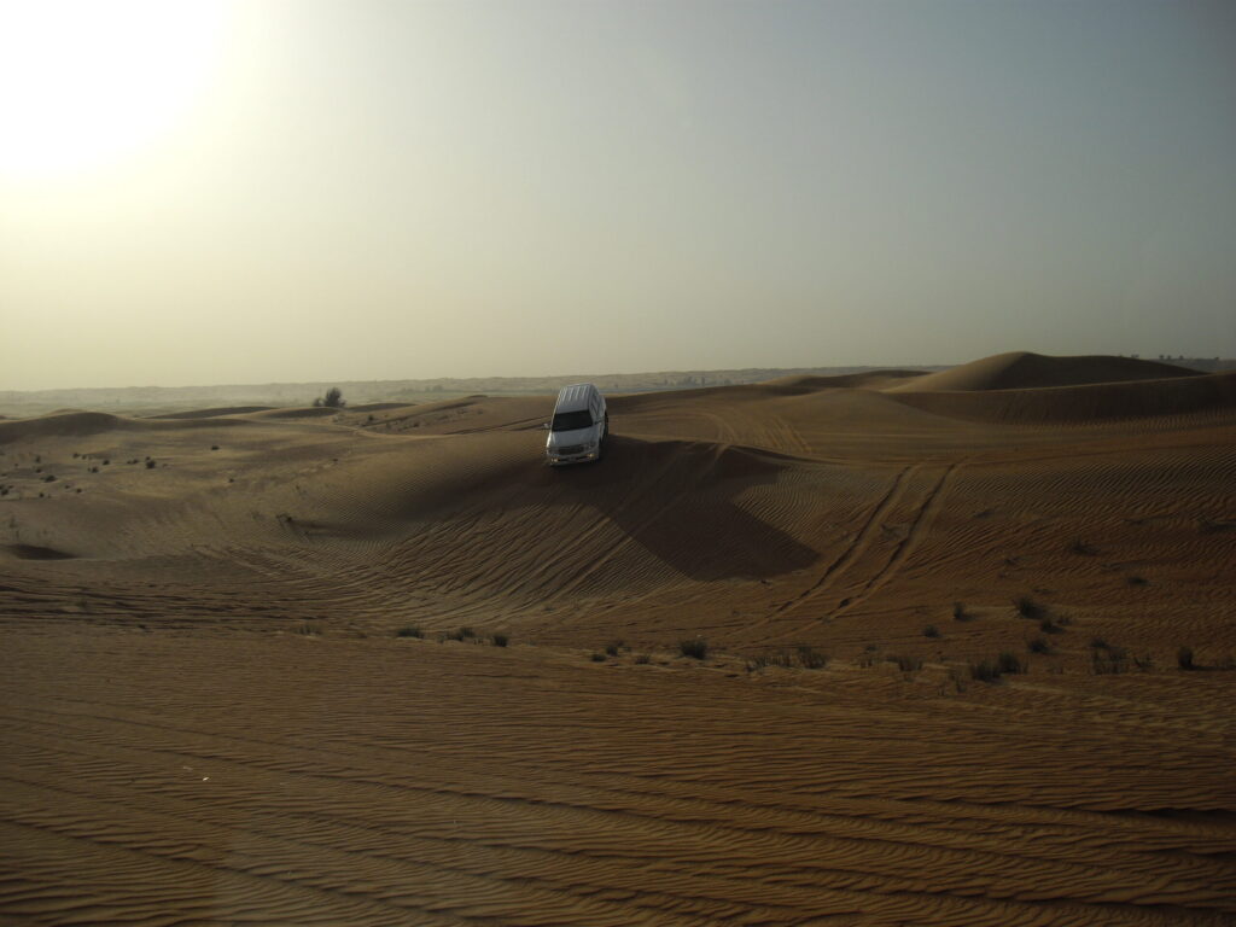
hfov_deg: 49.0
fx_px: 1357
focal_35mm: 38
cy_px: 464
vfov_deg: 37.7
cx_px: 618
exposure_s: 1/250
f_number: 8
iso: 50
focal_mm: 7.9
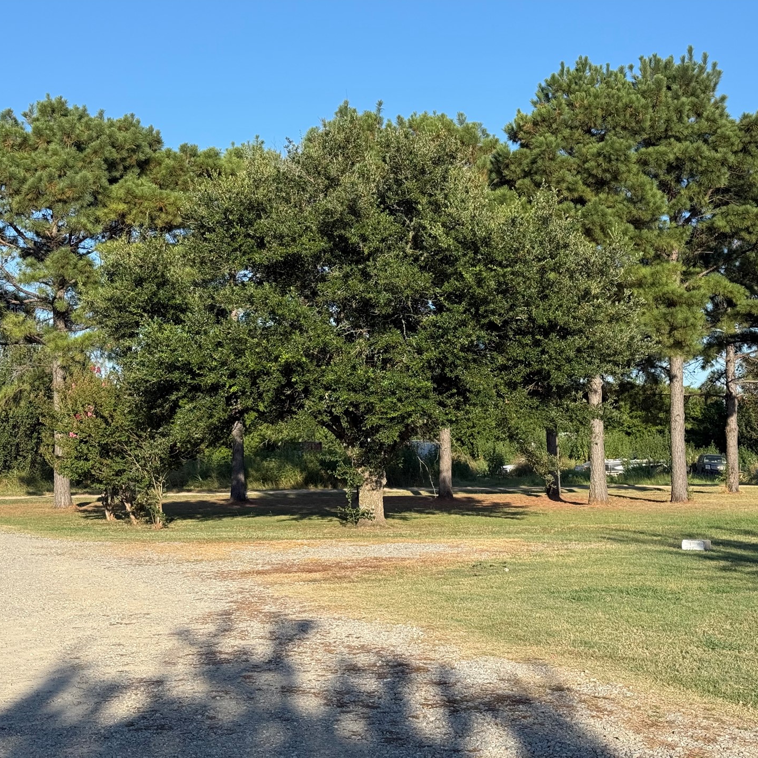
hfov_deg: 30.0
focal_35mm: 57
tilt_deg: +3.7
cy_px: 377
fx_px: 1412
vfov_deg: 30.0
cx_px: 410
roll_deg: +0.2
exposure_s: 1/2667
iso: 64
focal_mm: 6.76
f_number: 1.78
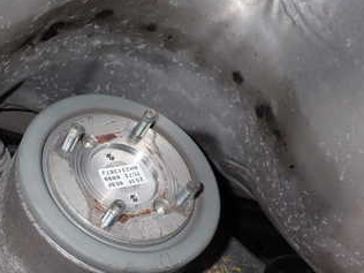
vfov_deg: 25.4
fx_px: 599
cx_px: 53
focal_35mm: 57
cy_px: 200
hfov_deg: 32.5
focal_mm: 5.4
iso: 200
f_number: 6.3
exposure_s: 1/30
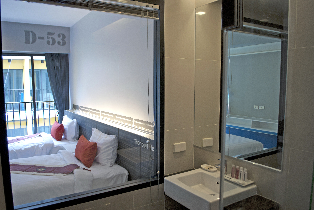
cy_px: 105
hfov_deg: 67.3
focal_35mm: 27
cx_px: 157
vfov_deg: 48.0
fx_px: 236
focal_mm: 18
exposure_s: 1/20
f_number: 4
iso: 200
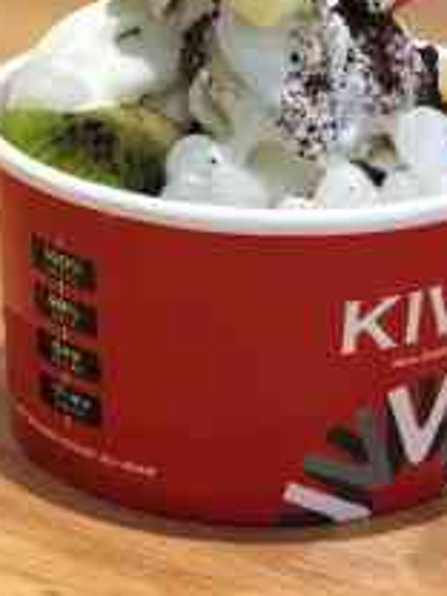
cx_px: 206
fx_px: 3013
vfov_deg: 11.2
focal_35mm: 175
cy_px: 90
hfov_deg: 8.5
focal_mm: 6
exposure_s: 1/33
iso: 80
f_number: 2.4
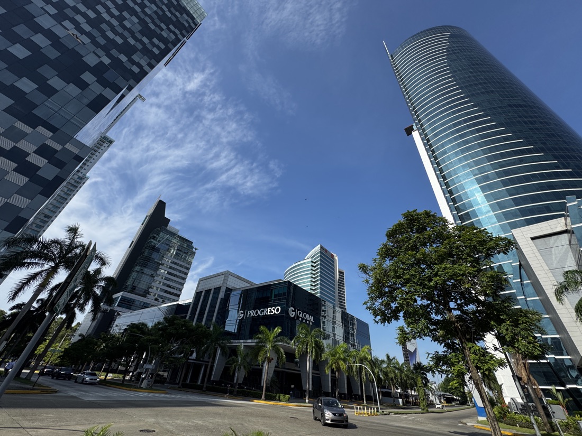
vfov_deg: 85.7
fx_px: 235
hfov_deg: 102.1
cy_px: 218
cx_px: 291
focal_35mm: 14
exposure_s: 1/1567
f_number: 2.2
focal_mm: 2.22
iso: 50
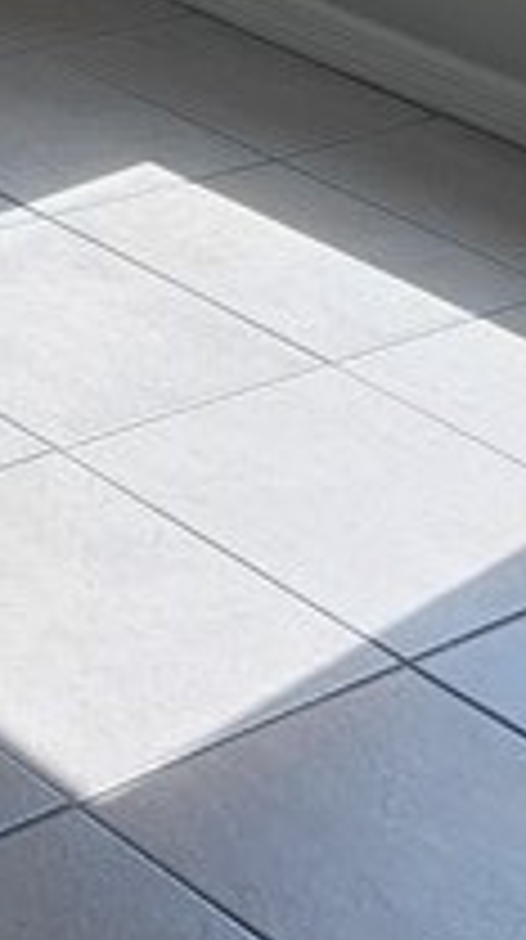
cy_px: -378
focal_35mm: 123
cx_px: -405
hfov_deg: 9.4
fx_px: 3061
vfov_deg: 16.3
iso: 32
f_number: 1.8
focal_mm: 5.4
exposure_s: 1/180
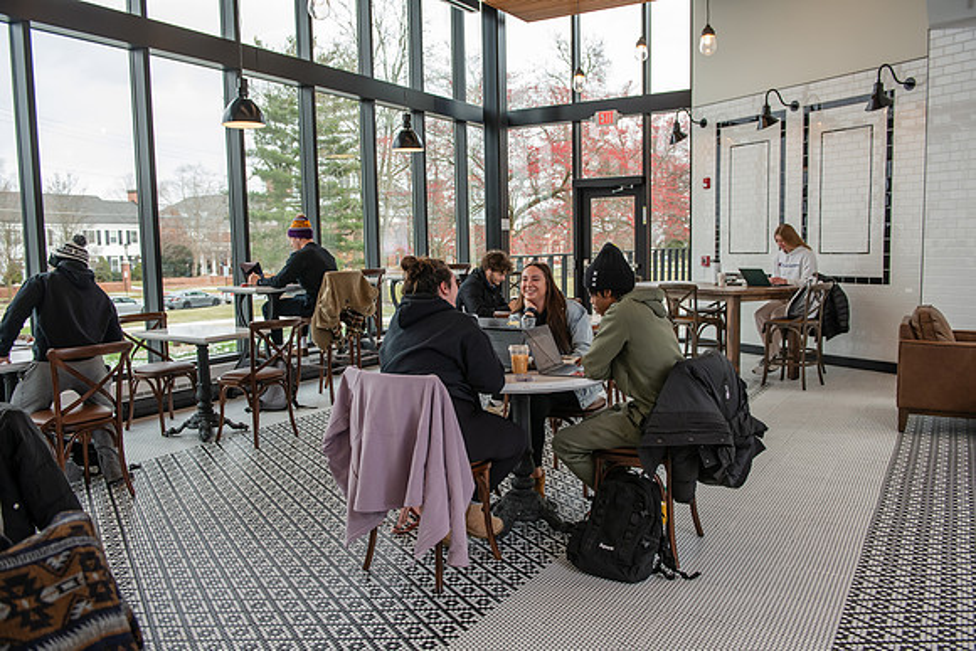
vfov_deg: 42.3
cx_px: 488
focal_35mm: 31
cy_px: 326
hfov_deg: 60.3
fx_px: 841
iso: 500
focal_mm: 31
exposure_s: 1/250
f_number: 4
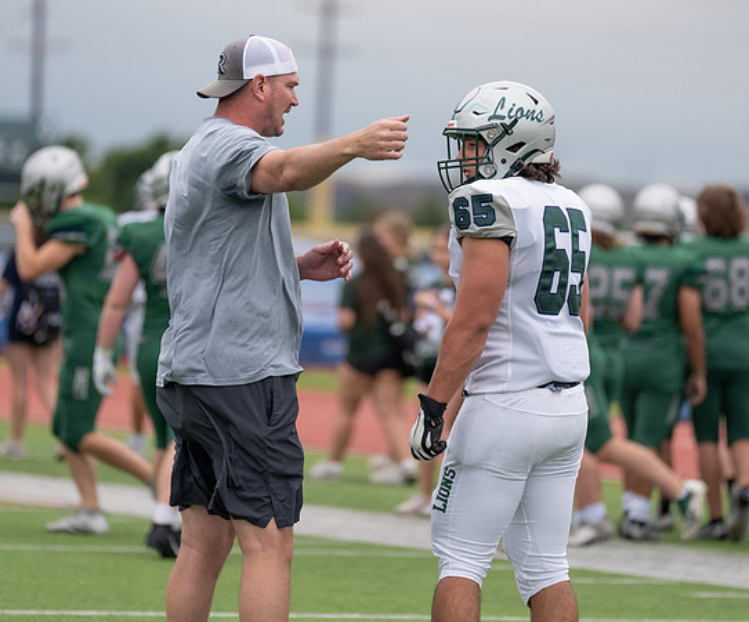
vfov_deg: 5.3
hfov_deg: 6.4
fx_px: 6656
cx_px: 387
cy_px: 238
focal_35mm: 296
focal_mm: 200
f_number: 2.8
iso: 250
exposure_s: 1/1250
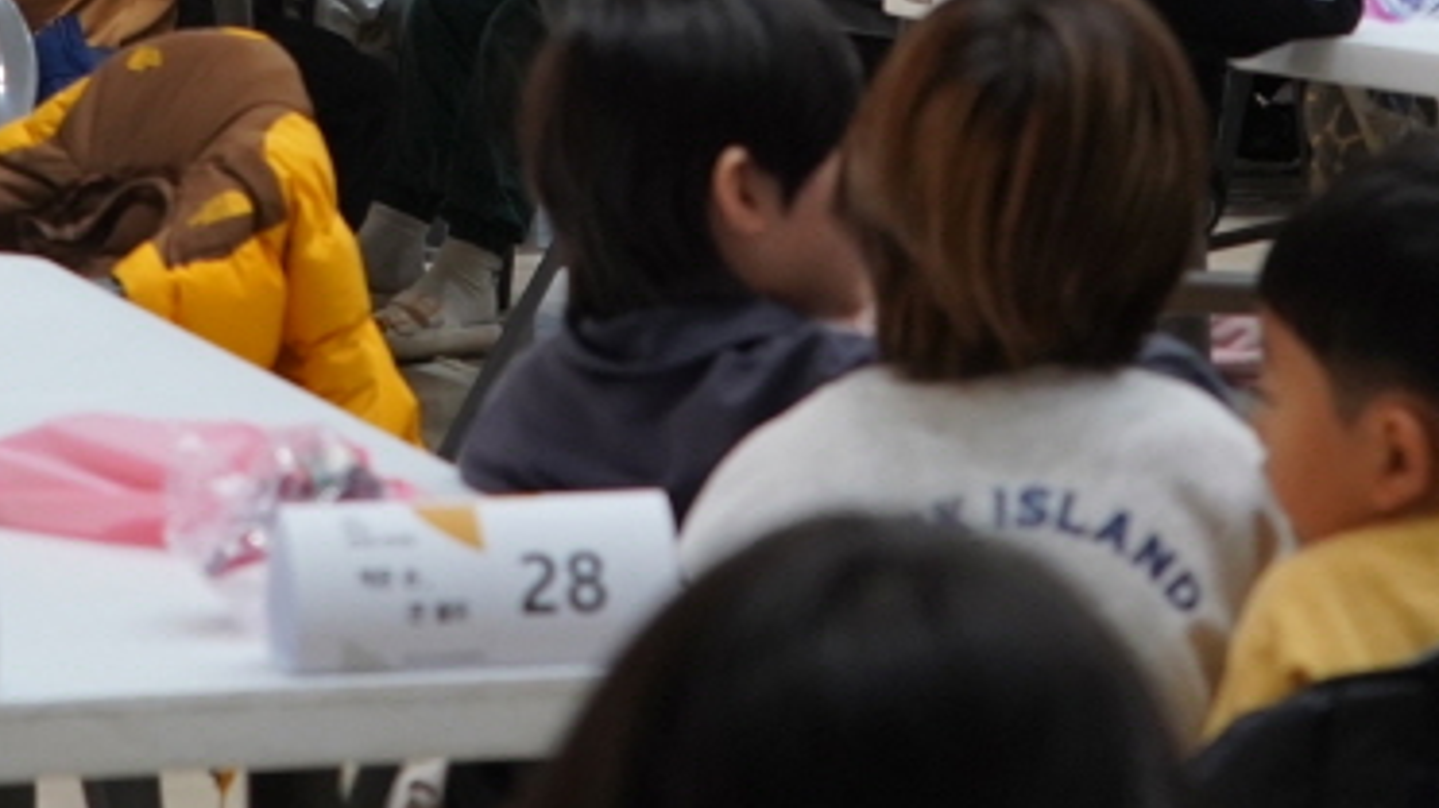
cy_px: -696
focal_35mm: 186
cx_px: 661
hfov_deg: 11.6
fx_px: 7095
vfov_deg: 6.4
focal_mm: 55
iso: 1600
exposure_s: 1/160
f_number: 5
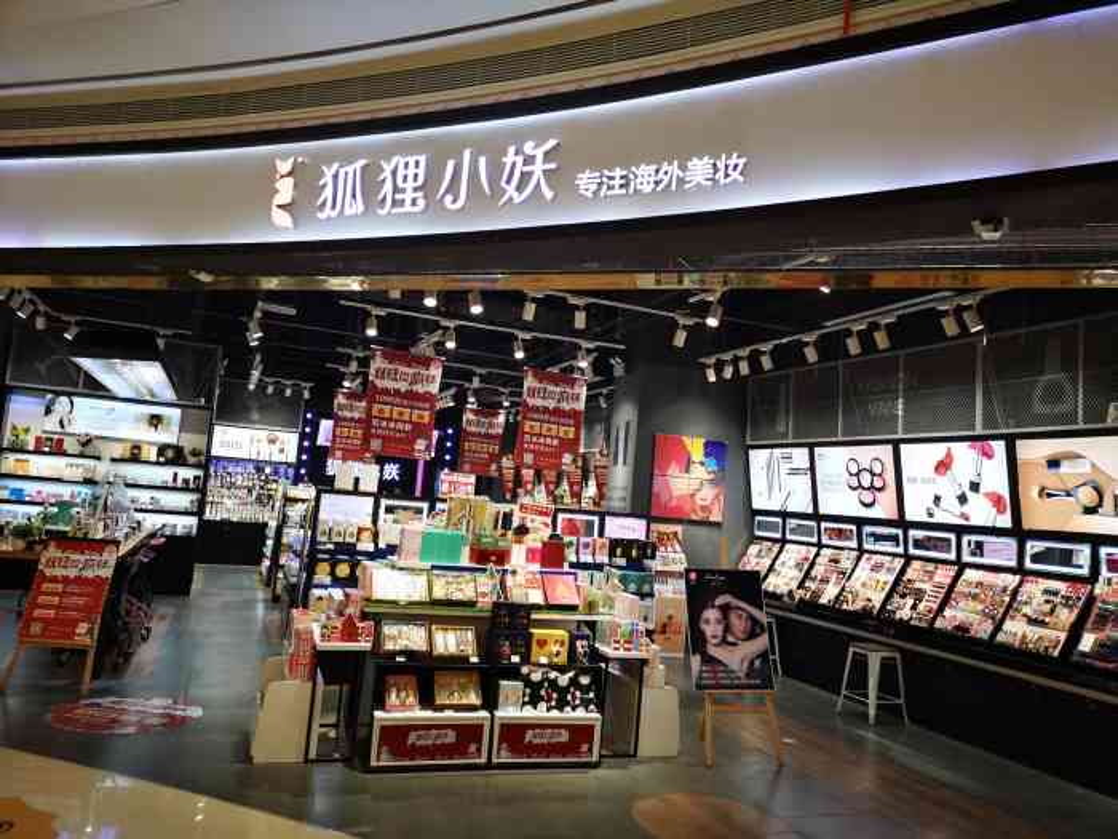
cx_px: 559
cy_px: 420
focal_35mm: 27
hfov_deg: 65.3
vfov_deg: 51.4
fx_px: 872
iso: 80
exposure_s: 1/60.2
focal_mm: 3.95
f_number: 1.8
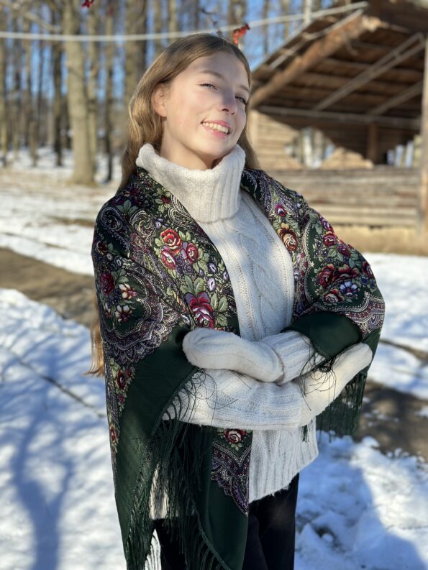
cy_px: 285
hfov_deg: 30.3
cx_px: 214
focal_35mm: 48
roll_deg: -2.0
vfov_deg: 39.7
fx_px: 791
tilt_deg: -6.7
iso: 100
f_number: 1.78
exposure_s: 1/5000
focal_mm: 6.86
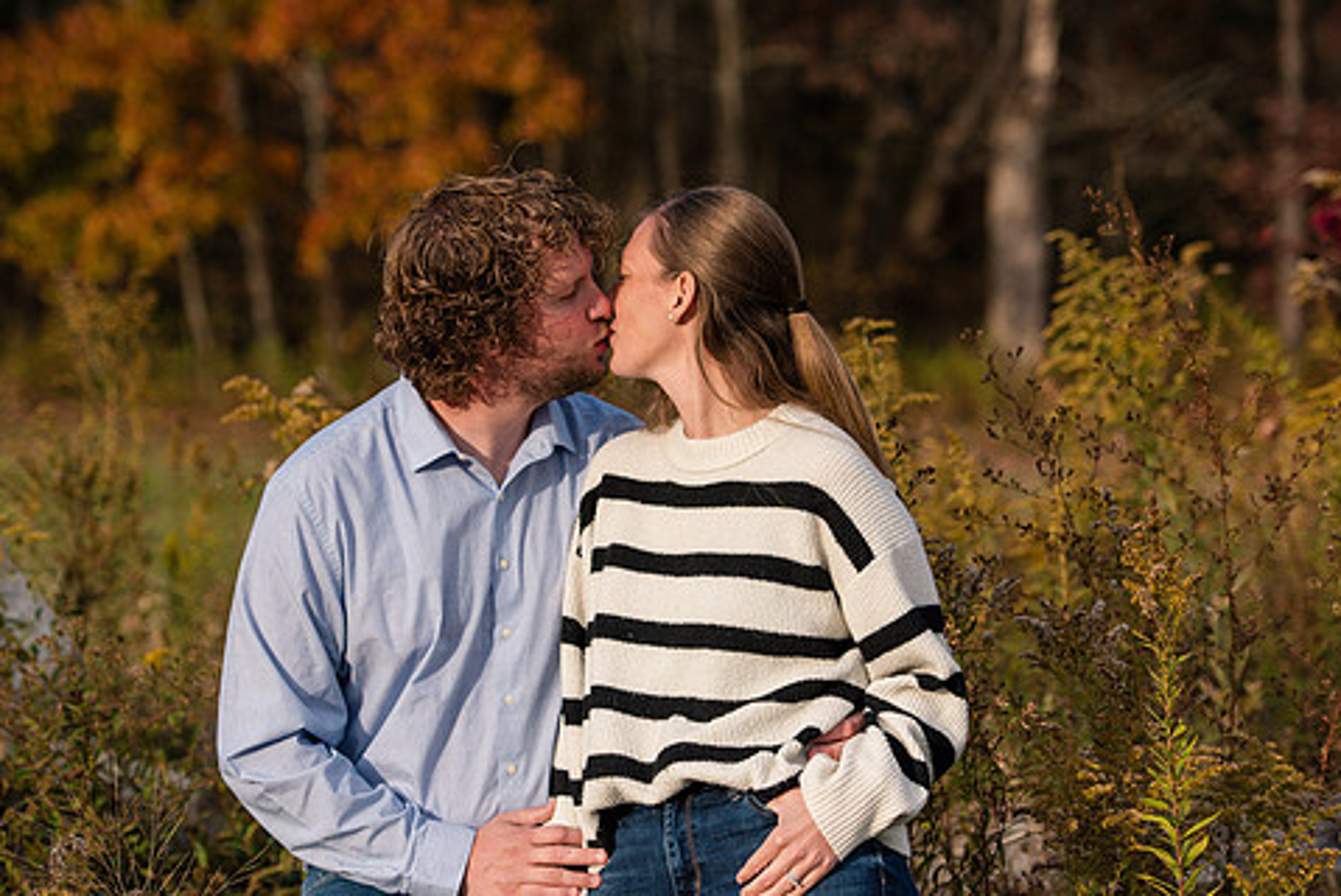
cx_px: 622
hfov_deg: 17.8
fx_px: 4286
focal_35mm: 115
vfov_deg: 11.9
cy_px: 419
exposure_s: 1/3200
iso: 400
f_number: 3.5
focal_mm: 95
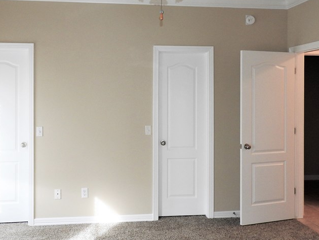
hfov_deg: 47.8
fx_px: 360
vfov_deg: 36.7
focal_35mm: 39
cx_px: 142
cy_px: 92
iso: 160
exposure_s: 1/30
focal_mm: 4.3
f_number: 3.3
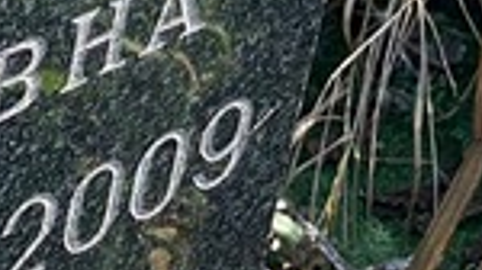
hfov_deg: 7.1
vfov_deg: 4.0
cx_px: 0
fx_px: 3868
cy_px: 354
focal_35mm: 303
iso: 20
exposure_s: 1/235
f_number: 2
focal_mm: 6
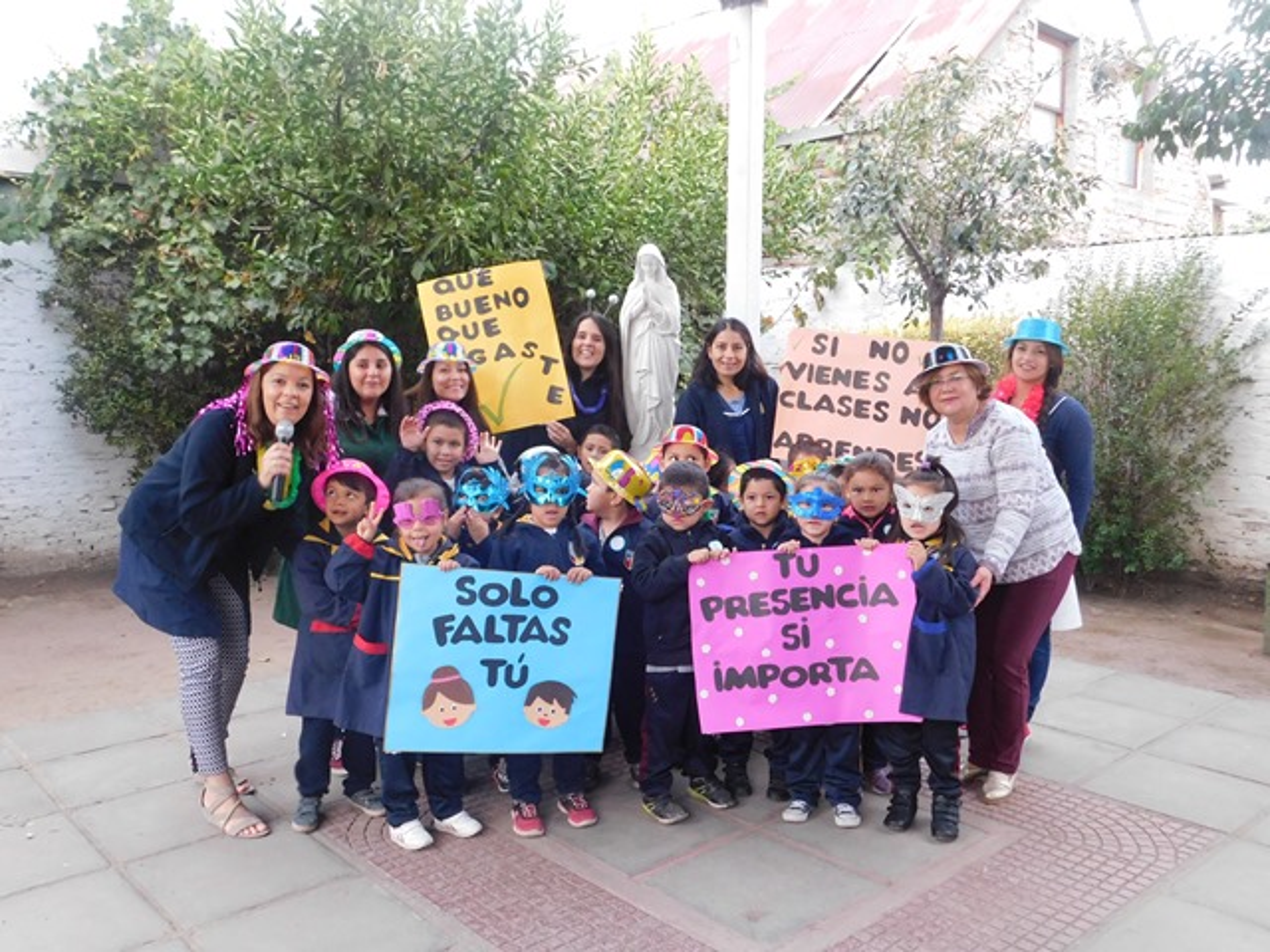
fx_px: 1101
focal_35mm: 30
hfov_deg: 60.0
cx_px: 635
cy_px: 476
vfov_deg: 46.8
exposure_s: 1/13
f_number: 3.2
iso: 400
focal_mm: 5.3
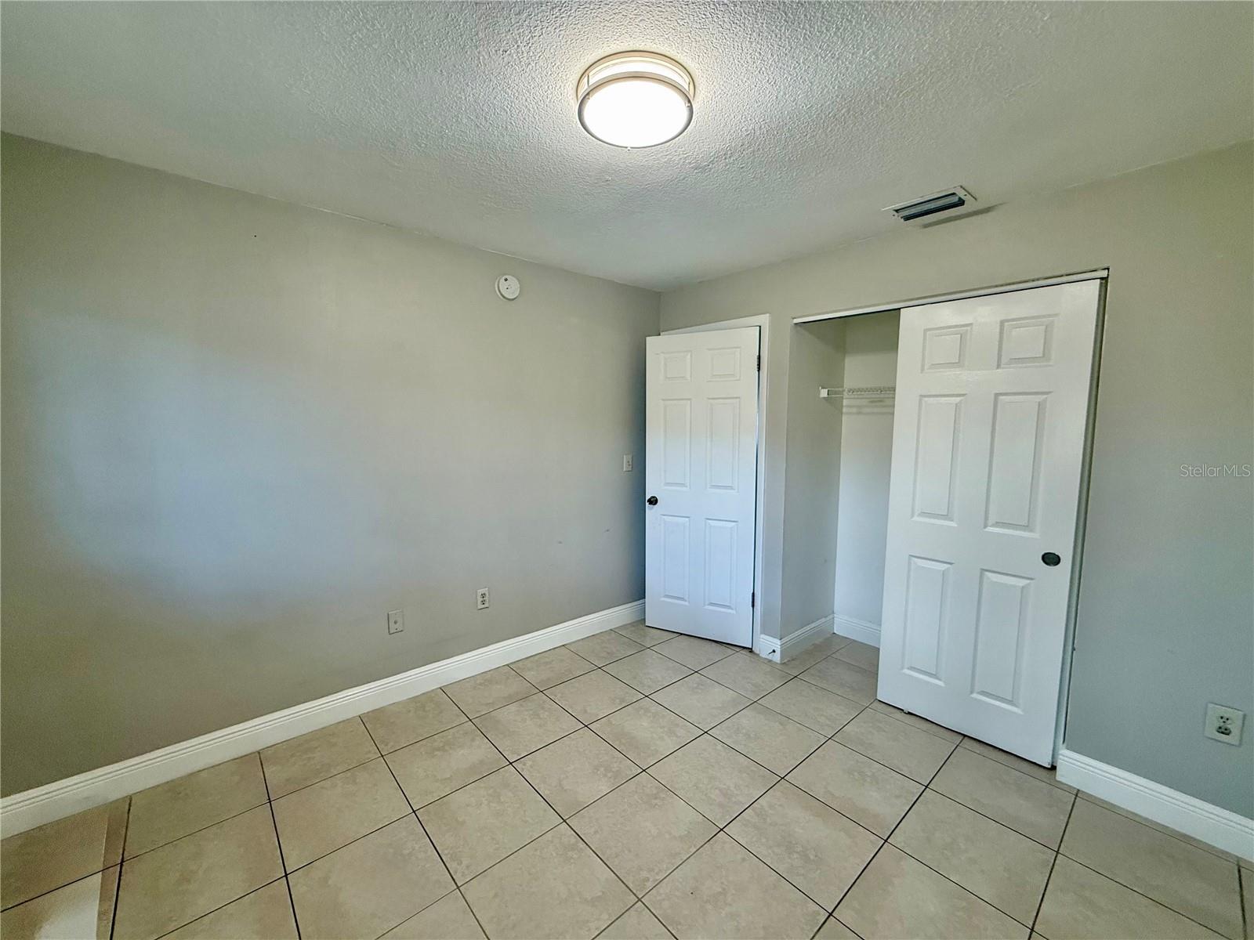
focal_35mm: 14
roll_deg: -0.5
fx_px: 507
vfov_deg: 85.7
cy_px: 470
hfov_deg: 102.1
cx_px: 627
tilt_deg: -4.1
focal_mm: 2.22
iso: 200
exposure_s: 1/120
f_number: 2.2
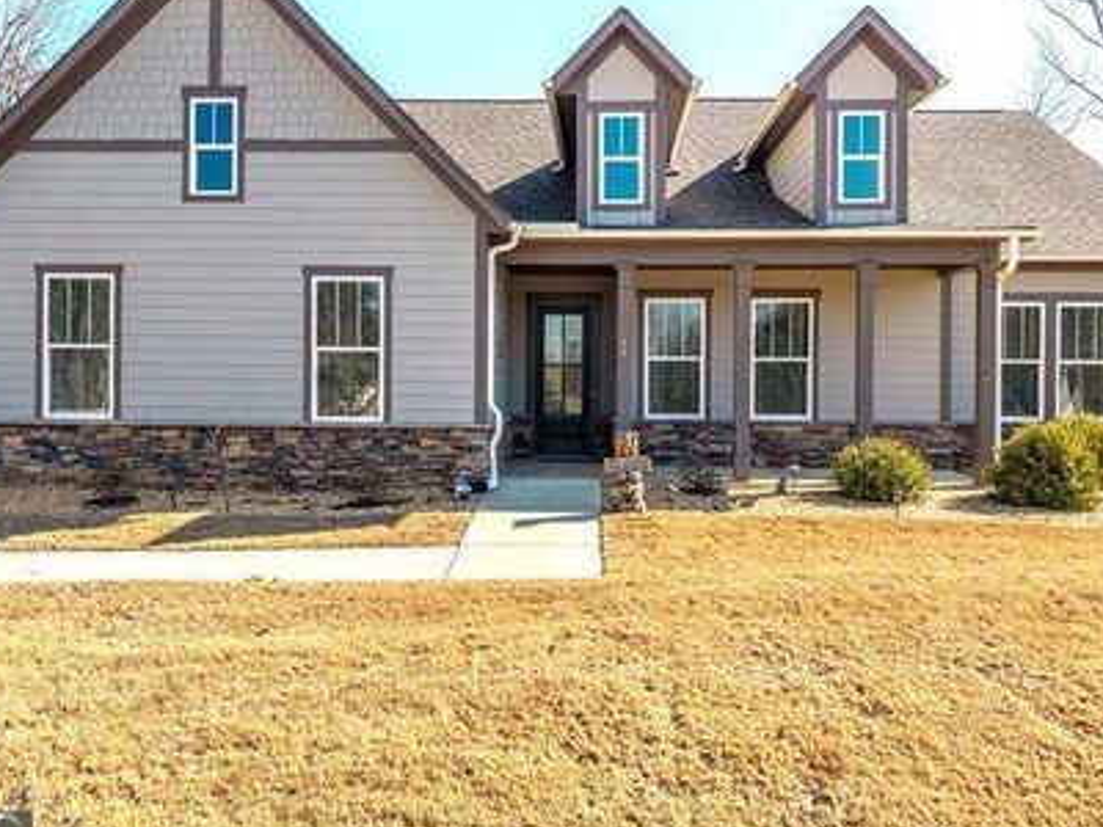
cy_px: 346
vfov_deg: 46.6
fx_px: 956
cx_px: 565
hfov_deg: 60.0
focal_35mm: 30
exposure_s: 1/3200
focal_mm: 8.67
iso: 100
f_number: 1.8
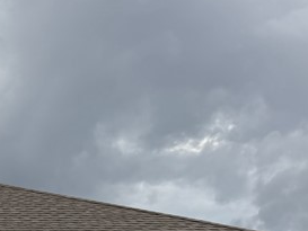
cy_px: 410
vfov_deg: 14.5
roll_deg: -0.1
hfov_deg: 18.8
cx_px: -175
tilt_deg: -0.6
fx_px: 801
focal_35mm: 90
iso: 80
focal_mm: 6.76
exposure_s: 1/304
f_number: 1.78
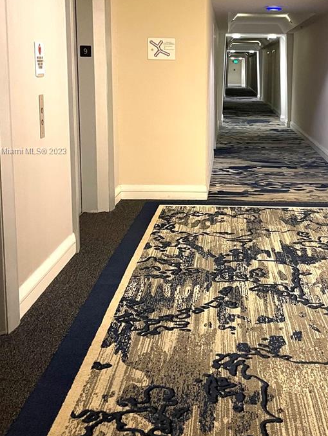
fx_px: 581
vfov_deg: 40.8
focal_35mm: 46
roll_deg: -1.2
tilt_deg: -8.4
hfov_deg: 31.1
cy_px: 151
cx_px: 238
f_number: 1.6
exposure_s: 1/60
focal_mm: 5.1
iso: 500
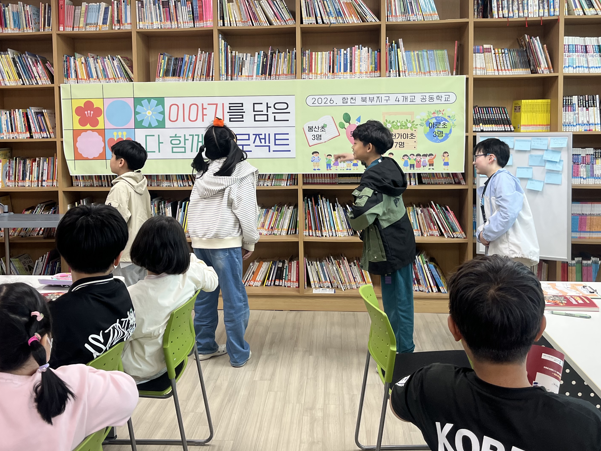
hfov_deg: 50.1
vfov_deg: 38.3
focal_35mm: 37
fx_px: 642
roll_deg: +1.5
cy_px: 160
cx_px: 276
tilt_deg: -3.9
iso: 100
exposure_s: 1/120
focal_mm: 5.1
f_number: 1.6
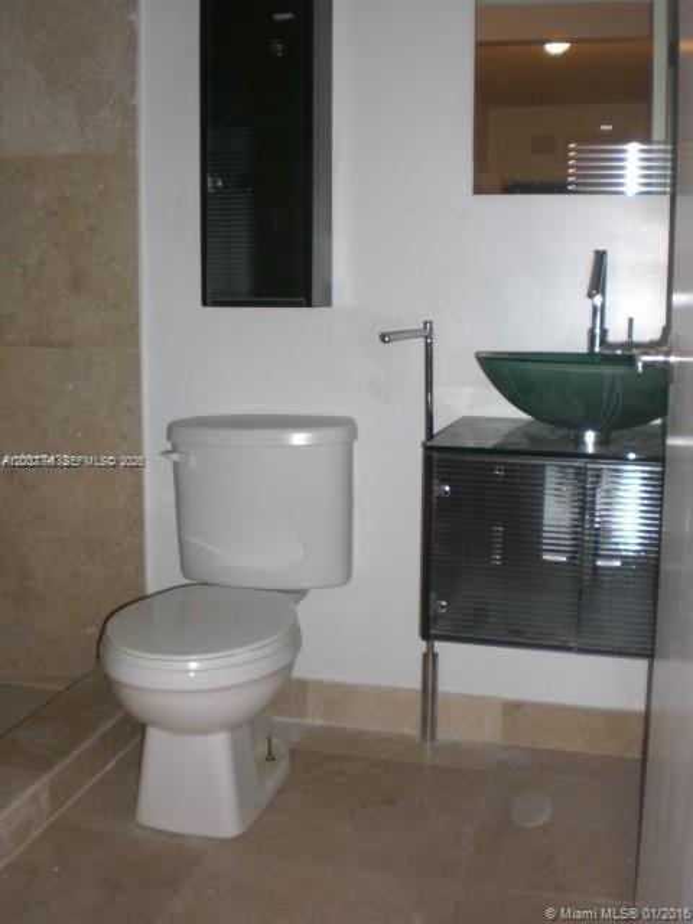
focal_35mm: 38
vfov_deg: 49.0
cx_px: 346
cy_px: 462
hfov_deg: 37.7
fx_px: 1014
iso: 200
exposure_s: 1/60
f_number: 3.1
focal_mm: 6.3
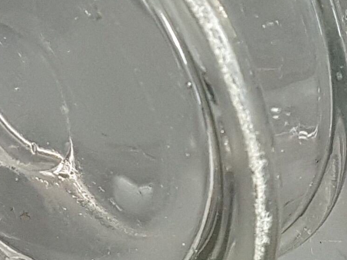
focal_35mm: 101
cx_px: 250
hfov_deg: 19.3
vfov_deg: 14.6
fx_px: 1013
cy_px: 44
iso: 100
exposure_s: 1/100
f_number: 1.7
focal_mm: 4.2
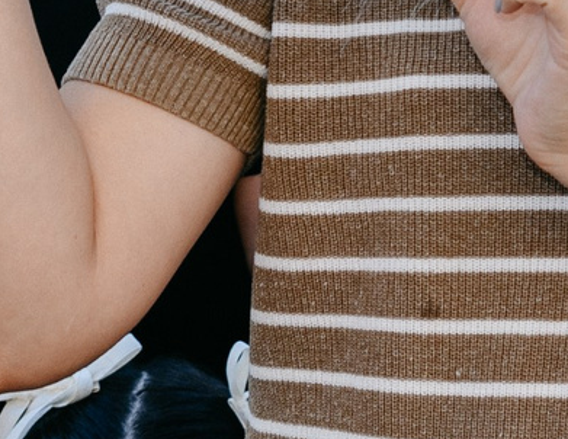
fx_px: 5772
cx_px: 412
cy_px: -390
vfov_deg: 4.3
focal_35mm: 348
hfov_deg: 5.6
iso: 100
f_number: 5
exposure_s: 1/160
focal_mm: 45
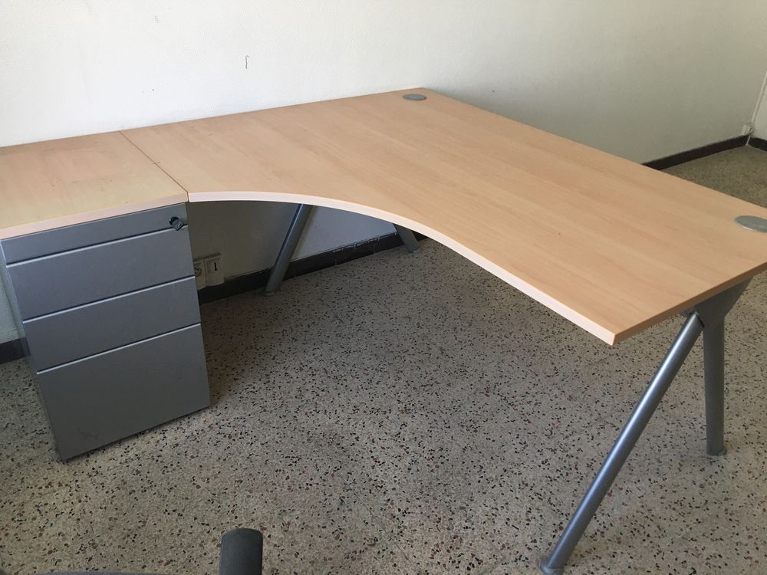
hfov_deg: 61.7
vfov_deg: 48.2
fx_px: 643
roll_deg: -2.6
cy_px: 288
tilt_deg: -30.5
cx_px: 384
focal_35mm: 29
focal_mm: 4.15
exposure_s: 1/33
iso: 50
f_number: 2.2
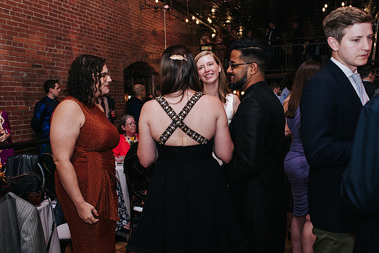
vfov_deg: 34.2
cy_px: 131
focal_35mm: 39
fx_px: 411
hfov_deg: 49.6
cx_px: 188
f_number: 4
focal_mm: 35
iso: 800
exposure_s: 1/200
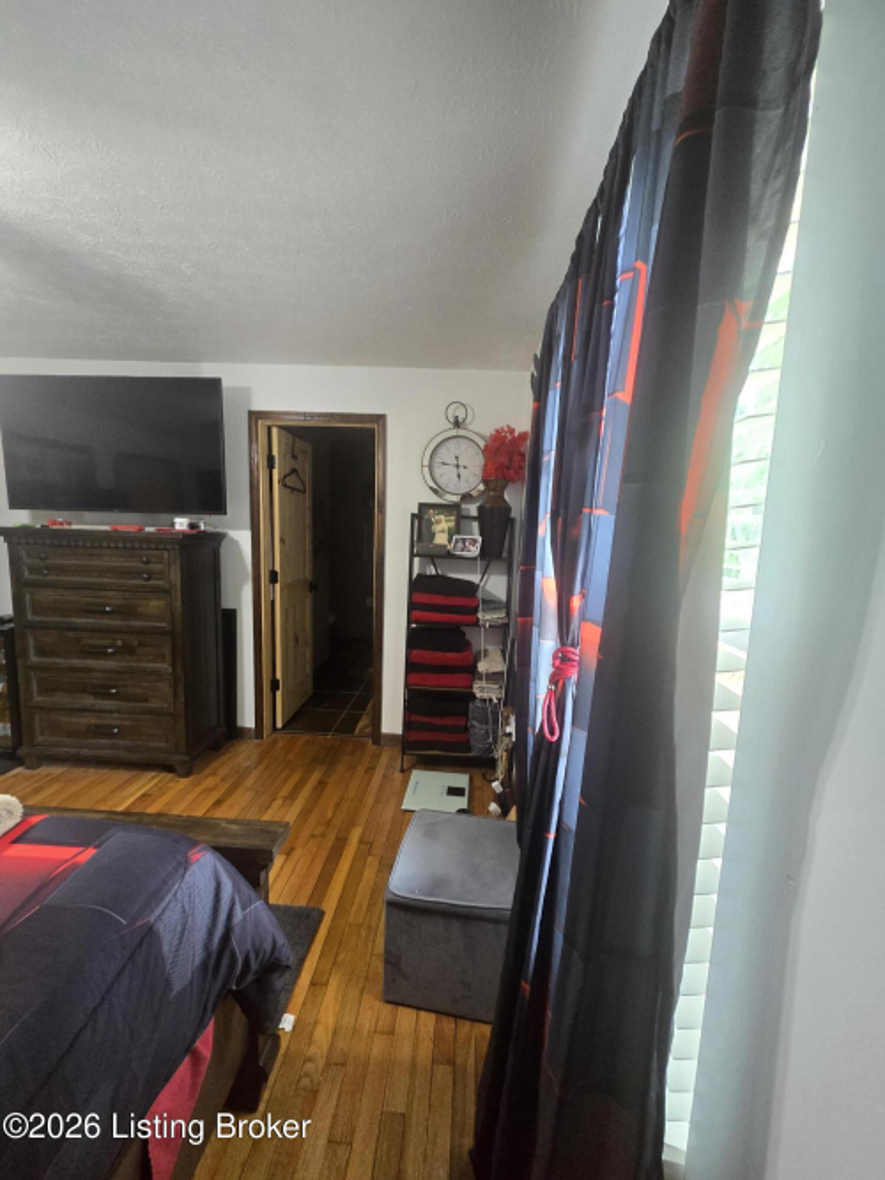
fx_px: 443
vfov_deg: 106.2
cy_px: 590
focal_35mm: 13
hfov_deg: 89.9
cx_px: 442
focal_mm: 2.2
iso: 800
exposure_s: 1/60
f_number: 2.2
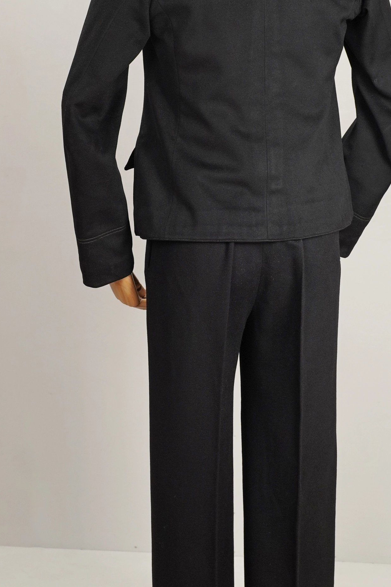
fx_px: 1206
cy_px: 276
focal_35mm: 74
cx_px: 232
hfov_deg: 18.4
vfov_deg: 27.3
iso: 400
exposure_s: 1/60
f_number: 5.6
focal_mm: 32
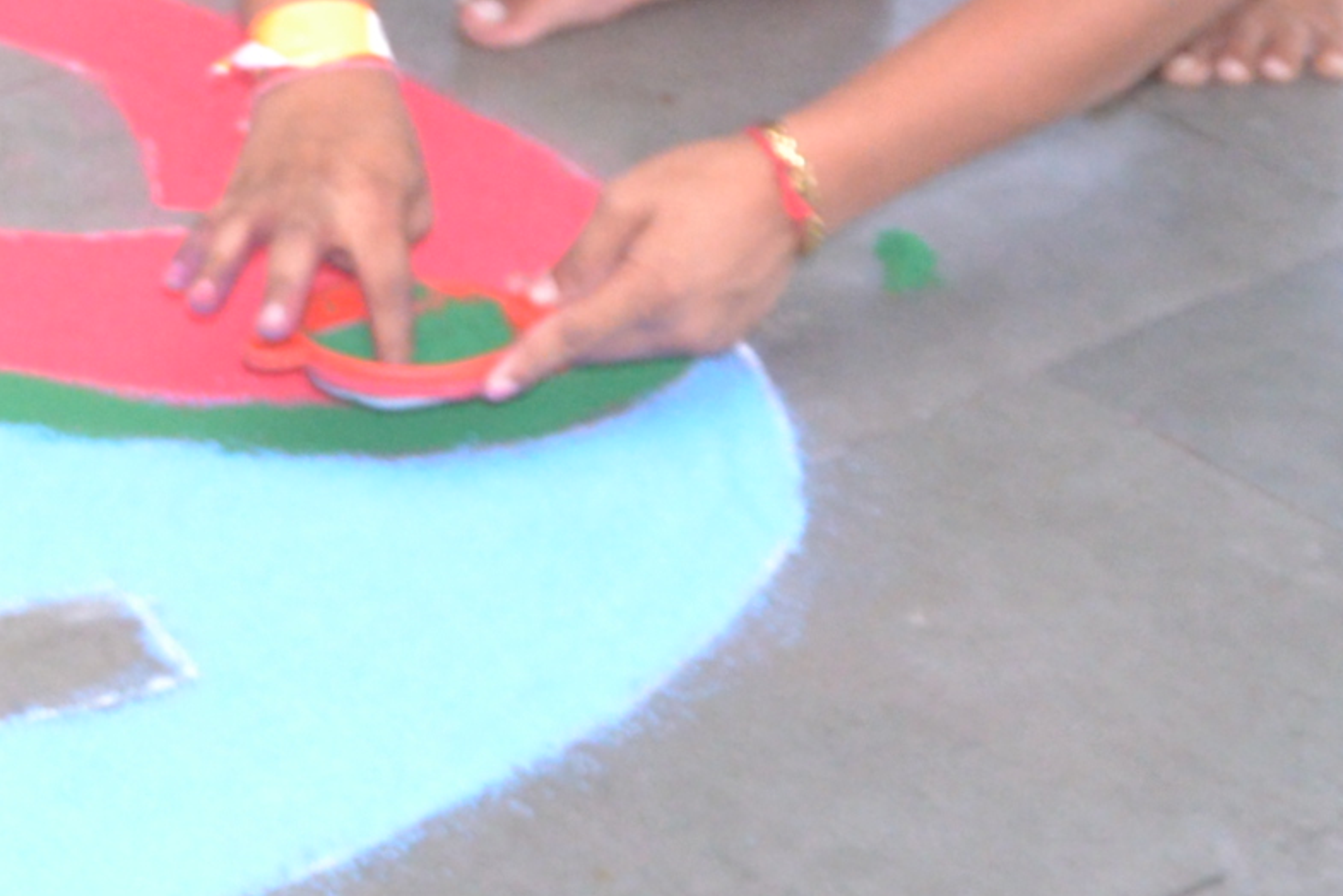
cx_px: -780
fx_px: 7389
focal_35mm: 198
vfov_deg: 6.9
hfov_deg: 10.0
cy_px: -397
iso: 1600
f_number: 5
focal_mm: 30
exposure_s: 1/125
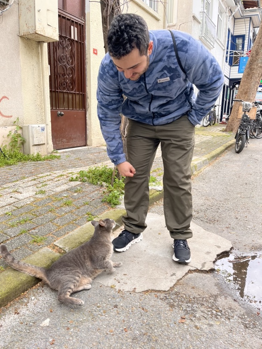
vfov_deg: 67.3
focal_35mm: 26
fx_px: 262
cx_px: 131
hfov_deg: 53.1
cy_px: 174
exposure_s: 1/288
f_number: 1.6
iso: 40
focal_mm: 5.1
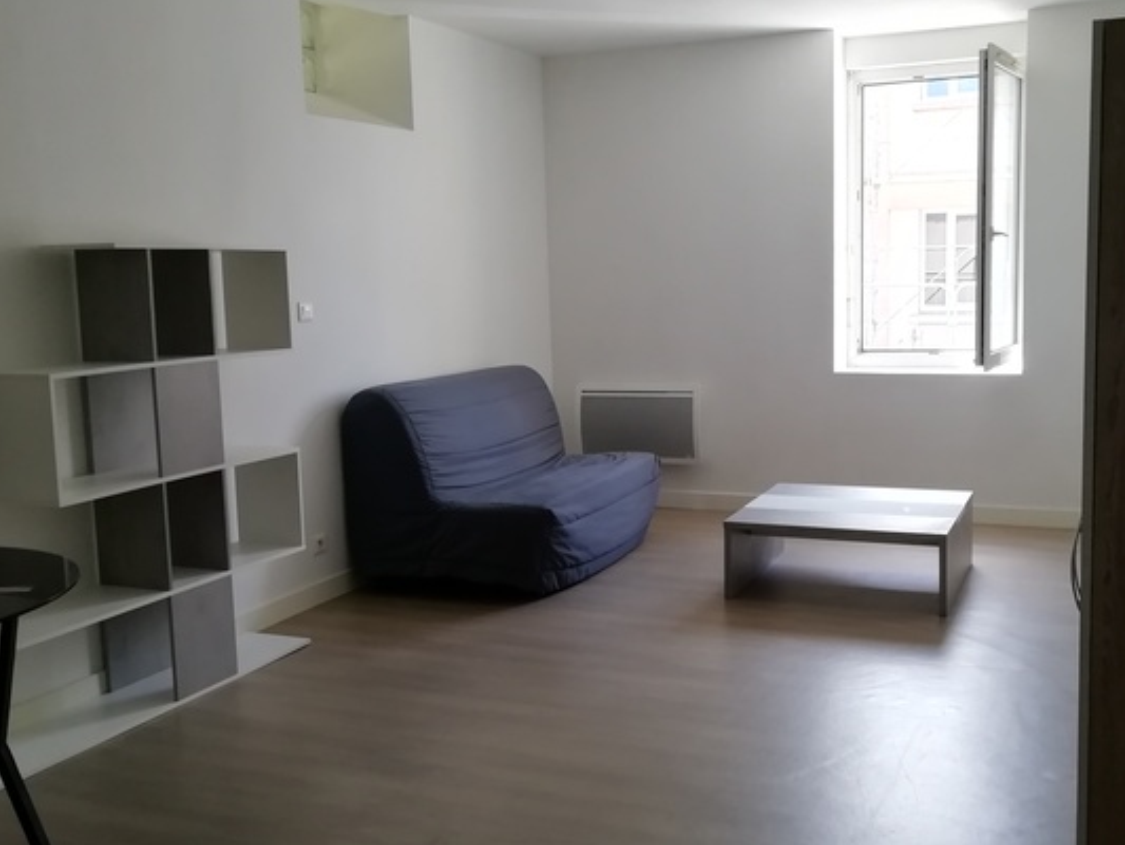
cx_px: 642
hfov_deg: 47.7
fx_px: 1268
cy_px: 454
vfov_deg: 36.8
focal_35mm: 39
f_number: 2.2
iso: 80
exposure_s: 1/100
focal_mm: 3.21
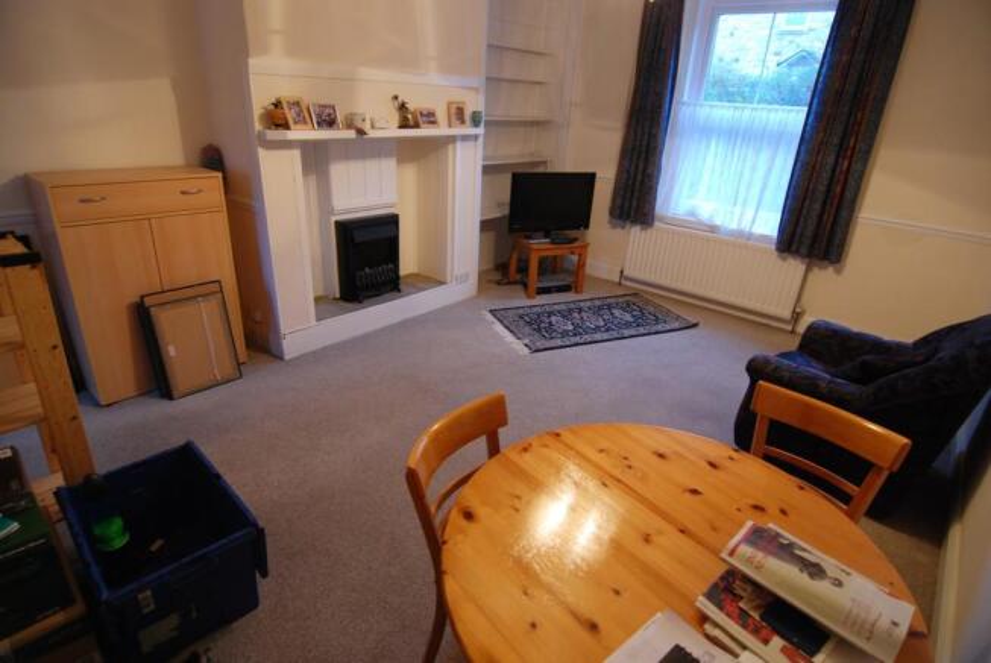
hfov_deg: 89.9
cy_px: 332
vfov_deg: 67.5
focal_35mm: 18
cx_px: 496
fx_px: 496
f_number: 4
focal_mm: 12
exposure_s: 1/4
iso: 400
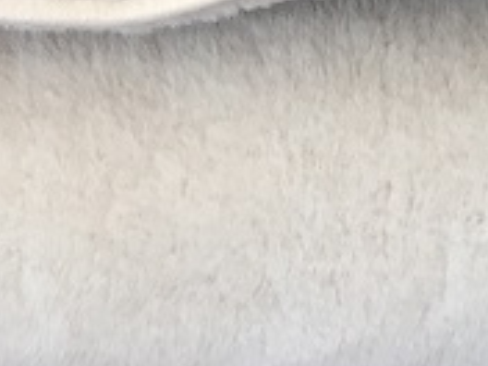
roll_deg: -0.9
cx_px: -67
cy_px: 69
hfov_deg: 14.5
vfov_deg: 11.2
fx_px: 1861
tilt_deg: -34.3
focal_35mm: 132
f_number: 2.2
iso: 32
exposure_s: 1/33
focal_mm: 4.15
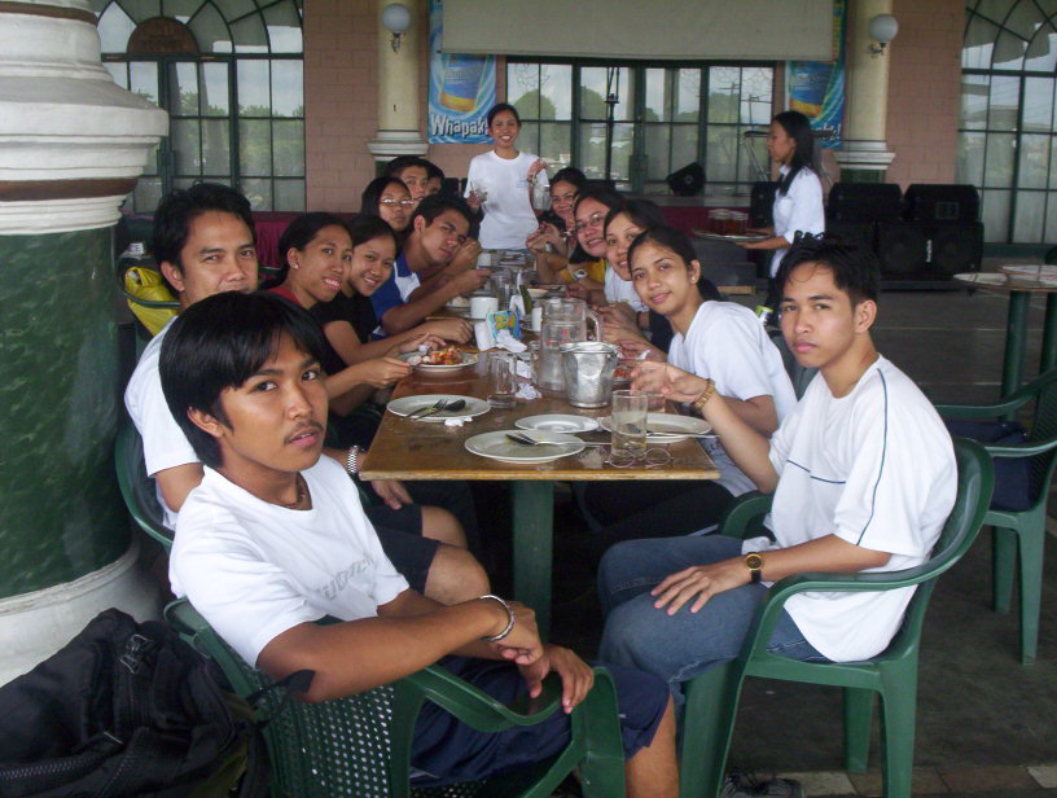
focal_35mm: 38
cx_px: 528
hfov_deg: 48.9
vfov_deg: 37.9
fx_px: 1163
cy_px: 399
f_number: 4.5
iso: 100
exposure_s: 1/79.3
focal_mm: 4.99
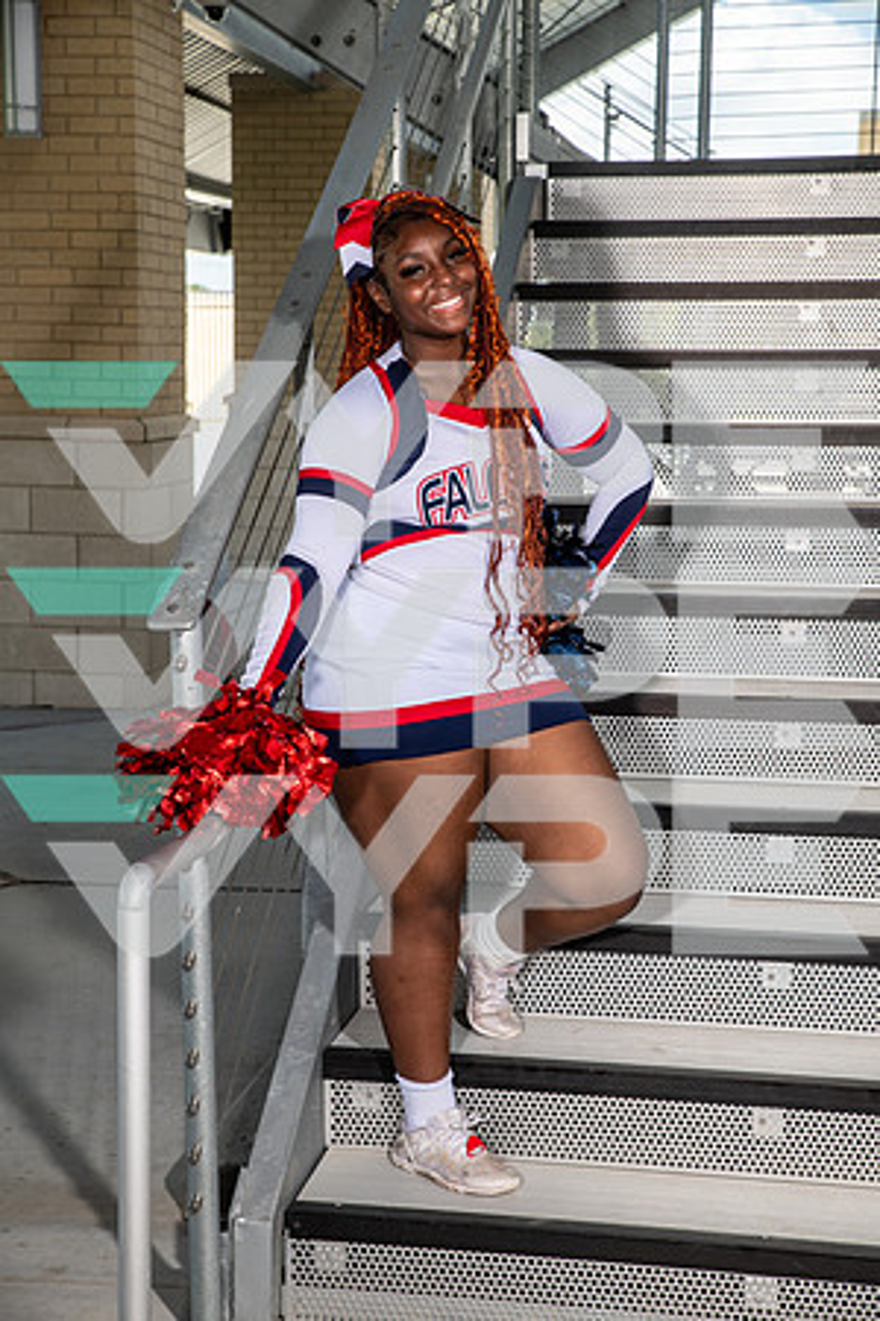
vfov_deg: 31.0
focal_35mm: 65
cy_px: 660
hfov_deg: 20.9
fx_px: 2383
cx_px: 440
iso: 200
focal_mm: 65
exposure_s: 1/320
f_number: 7.1
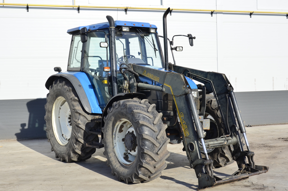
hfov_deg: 40.4
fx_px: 391
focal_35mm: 49
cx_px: 141
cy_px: 97
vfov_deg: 27.4
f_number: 10
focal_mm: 28
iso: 125
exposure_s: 1/250
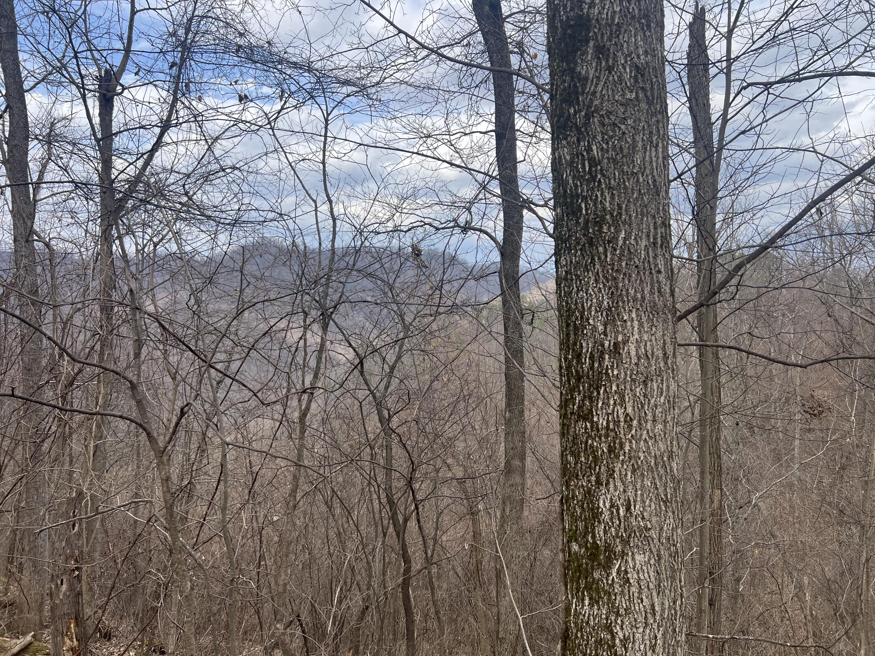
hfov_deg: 67.3
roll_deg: -1.4
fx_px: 657
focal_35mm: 26
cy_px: 328
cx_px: 438
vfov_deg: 53.1
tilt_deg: -1.7
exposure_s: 1/2299
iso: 50
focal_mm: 5.7
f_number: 1.5
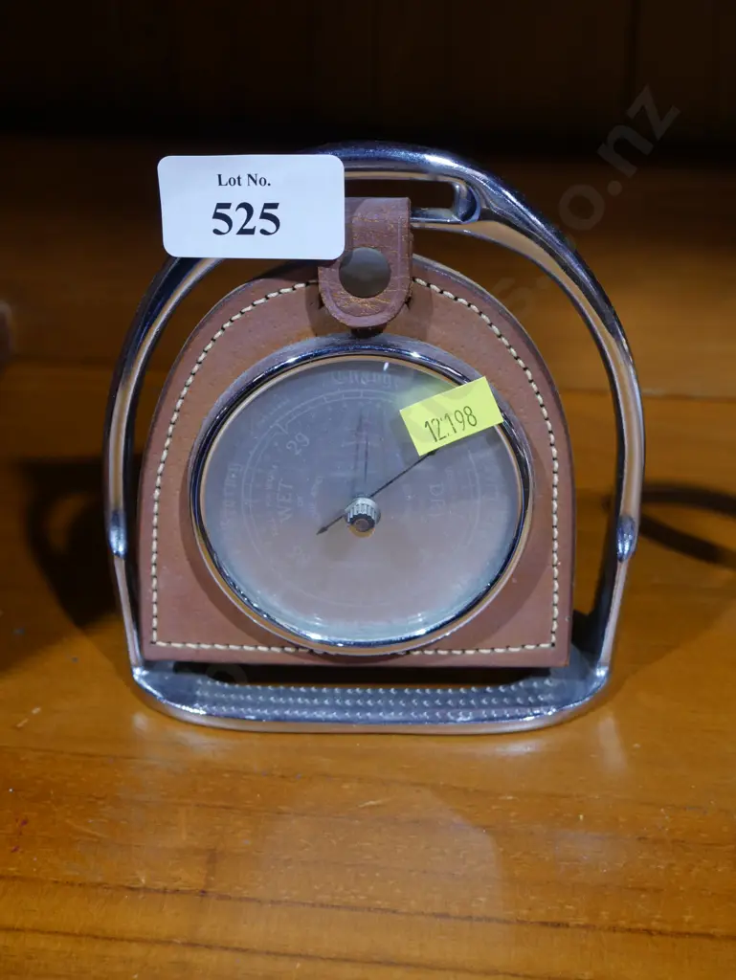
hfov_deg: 27.1
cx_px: 368
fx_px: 1530
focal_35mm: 54
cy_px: 490
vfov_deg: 35.5
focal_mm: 27
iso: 1000
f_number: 5.3
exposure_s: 1/60
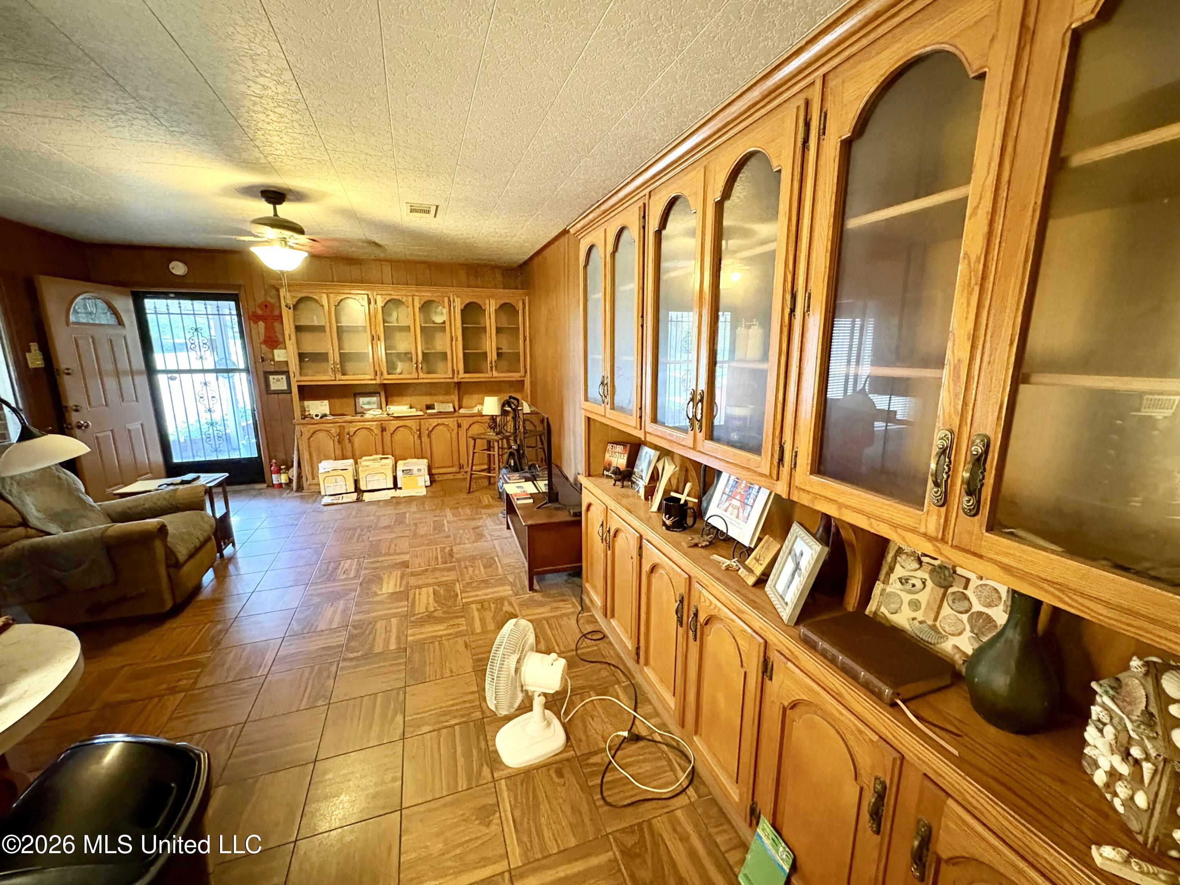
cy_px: 442
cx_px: 590
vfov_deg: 85.7
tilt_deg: -10.3
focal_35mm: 14
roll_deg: +0.5
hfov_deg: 102.1
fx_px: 477
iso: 1000
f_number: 2.2
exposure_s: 1/30
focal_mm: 2.22
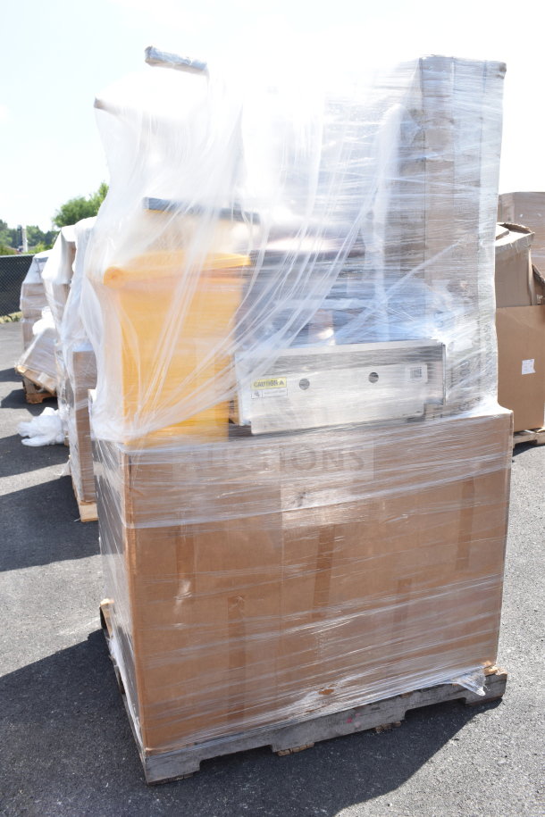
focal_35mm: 33
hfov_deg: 40.0
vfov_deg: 57.2
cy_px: 408
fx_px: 749
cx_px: 272
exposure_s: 1/200
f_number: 7.1
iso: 200
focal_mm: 22
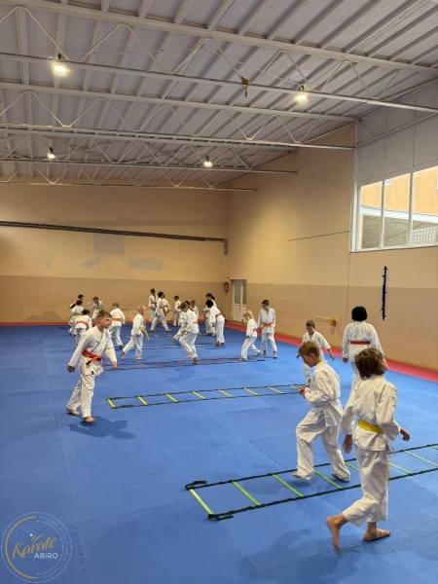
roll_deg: -1.9
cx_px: 219
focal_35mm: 24
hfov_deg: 56.8
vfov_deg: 71.6
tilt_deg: -0.3
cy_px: 292
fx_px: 405
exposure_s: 1/121
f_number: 1.78
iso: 100
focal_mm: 6.76
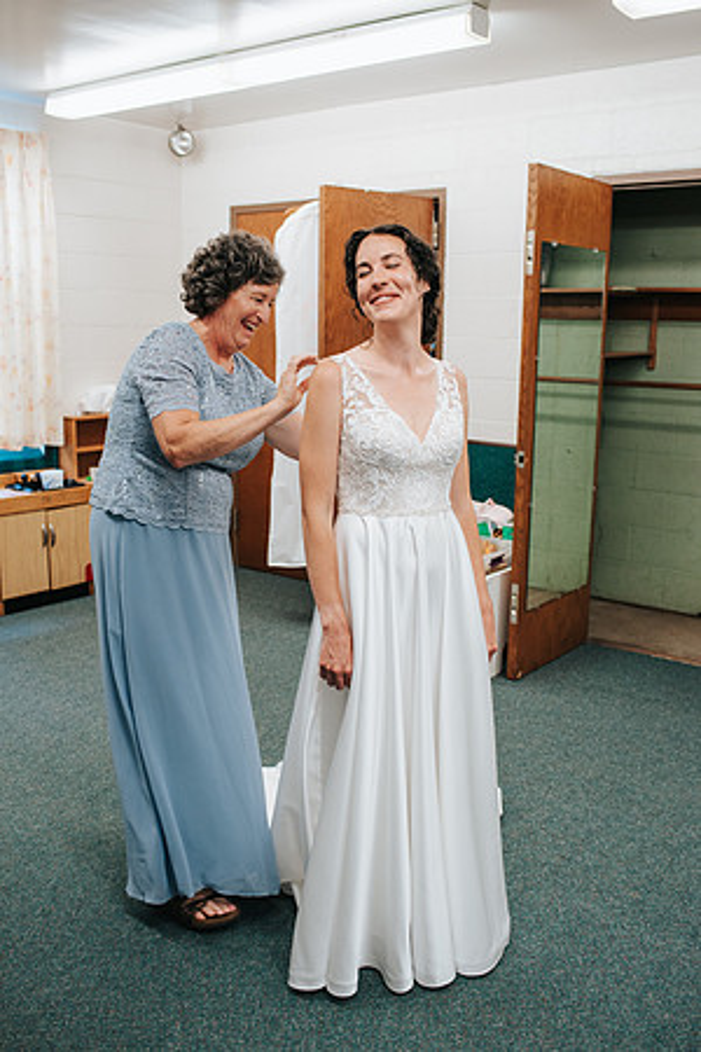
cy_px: 526
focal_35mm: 35
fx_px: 1022
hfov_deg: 37.9
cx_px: 350
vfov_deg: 54.4
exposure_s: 1/125
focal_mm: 35
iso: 1000
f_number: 3.2
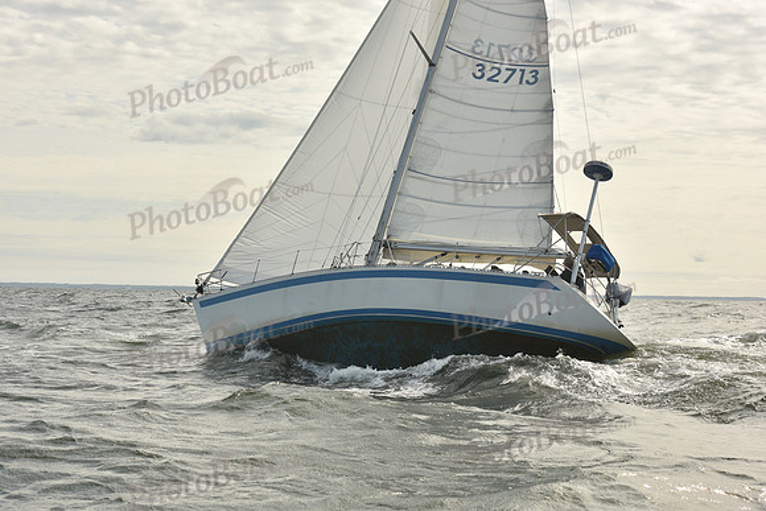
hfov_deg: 28.8
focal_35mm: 70
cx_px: 383
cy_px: 256
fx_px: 1490
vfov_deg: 19.5
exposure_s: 1/800
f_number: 9
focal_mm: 70
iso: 250
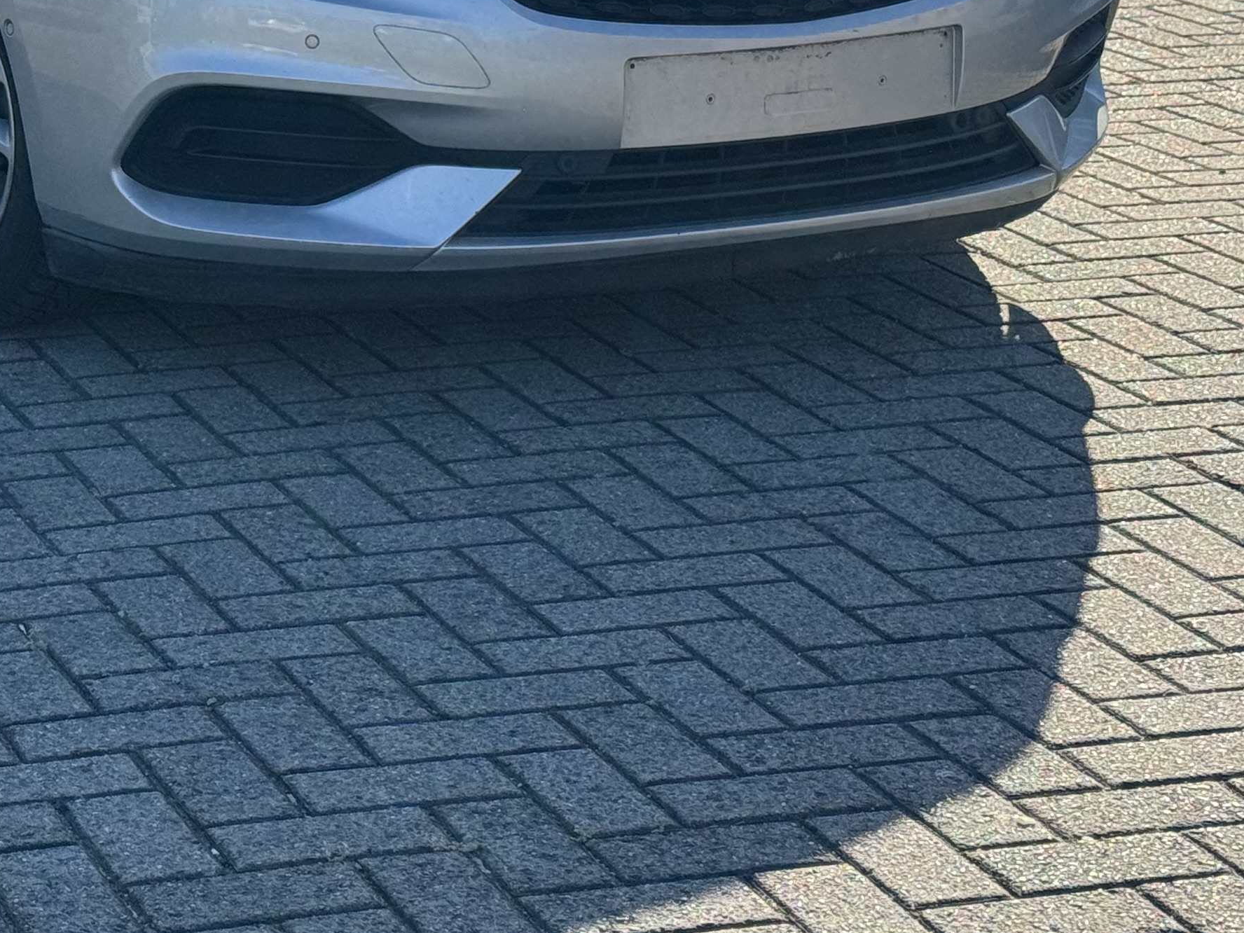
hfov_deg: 17.6
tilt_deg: -8.3
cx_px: -9
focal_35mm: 109
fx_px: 3917
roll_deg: +1.3
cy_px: -94
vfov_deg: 13.3
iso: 64
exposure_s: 1/2513
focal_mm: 6.76
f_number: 1.78
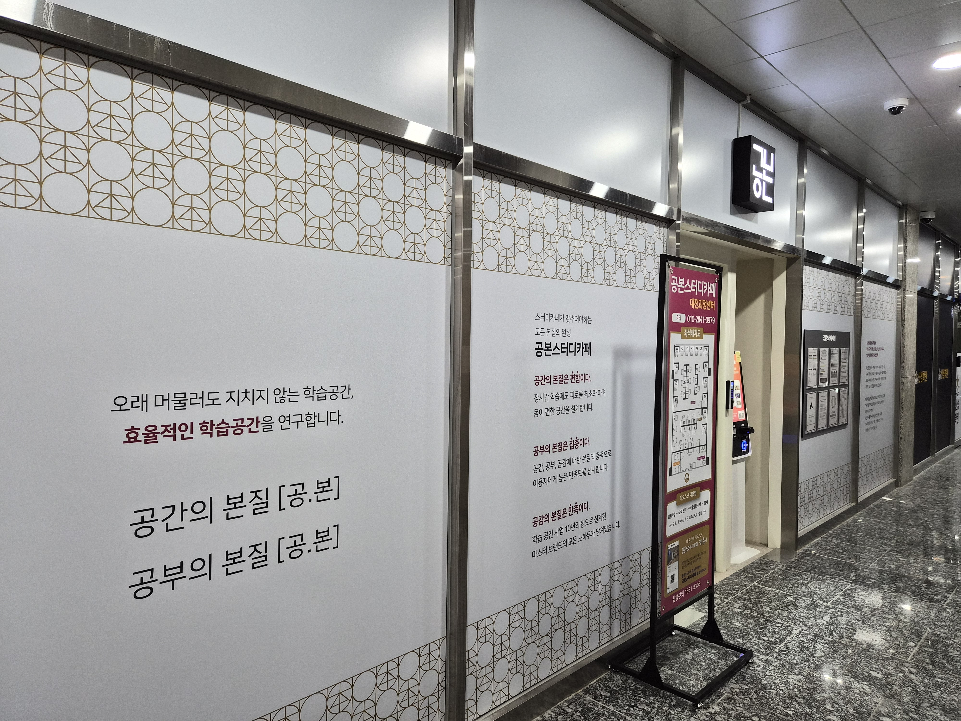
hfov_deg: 73.9
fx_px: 639
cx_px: 480
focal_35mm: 23
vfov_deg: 58.9
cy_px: 360
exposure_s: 1/120
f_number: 1.8
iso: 320
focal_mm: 5.4
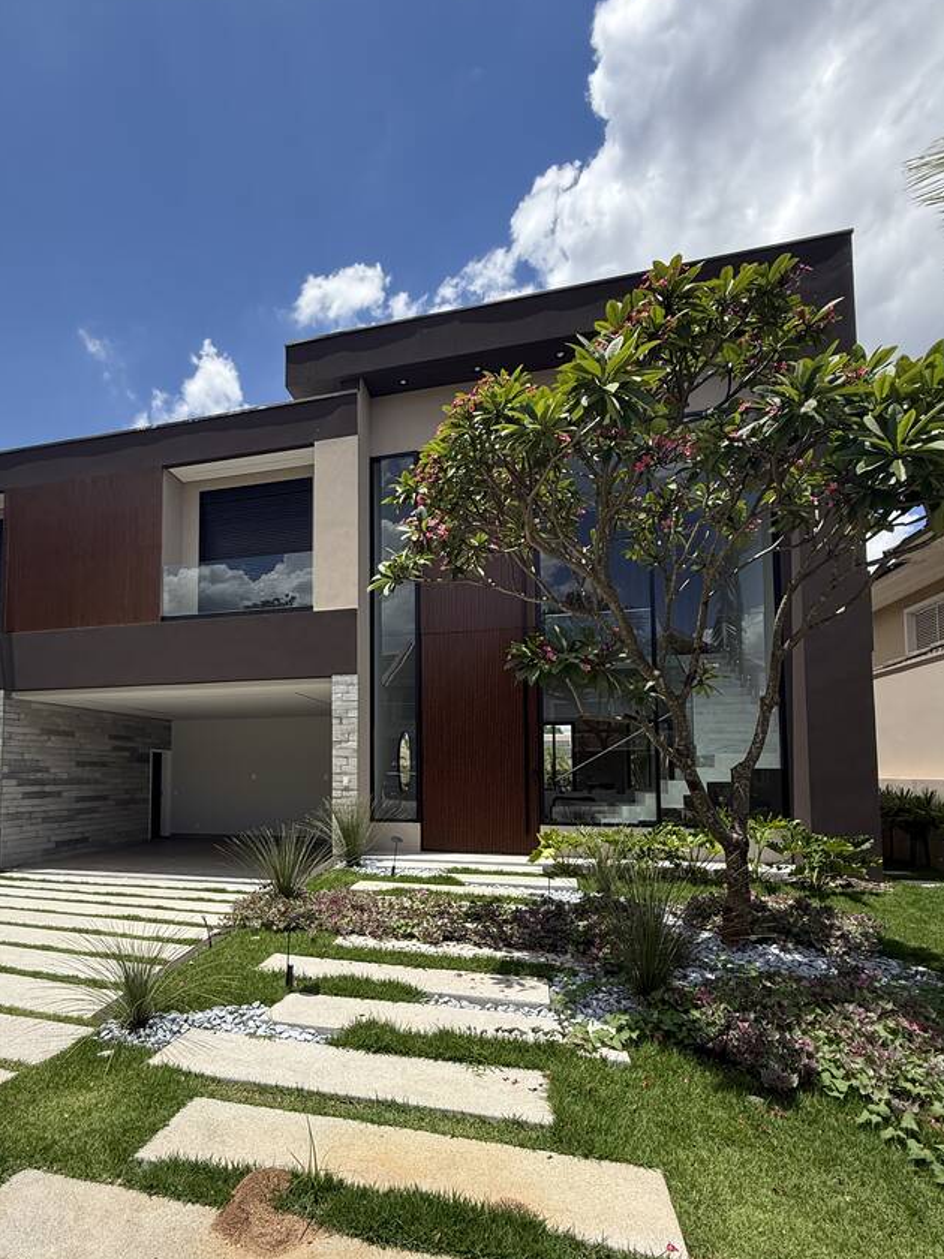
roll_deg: -0.5
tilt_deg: +3.8
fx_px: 654
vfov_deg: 86.9
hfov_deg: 70.6
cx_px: 363
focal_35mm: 18
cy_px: 740
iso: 50
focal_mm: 2.22
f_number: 2.2
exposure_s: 1/1961
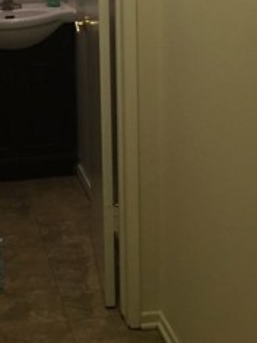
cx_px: 48
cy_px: 48
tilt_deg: -9.9
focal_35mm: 79
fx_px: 783
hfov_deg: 18.5
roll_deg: +2.1
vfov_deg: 24.2
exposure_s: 1/30
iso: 125
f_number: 2.2
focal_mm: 4.15
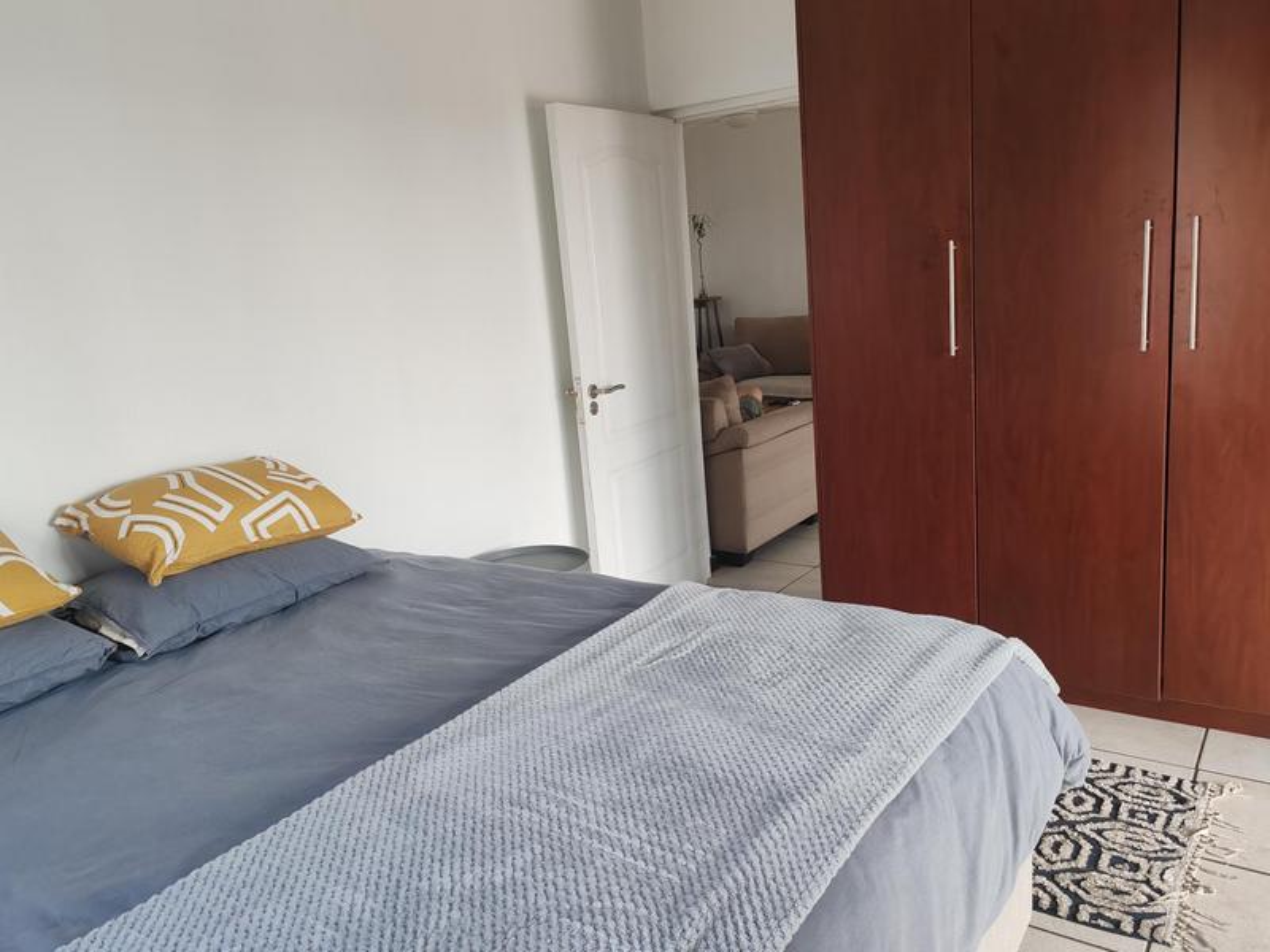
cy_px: 476
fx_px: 991
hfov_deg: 65.3
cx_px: 635
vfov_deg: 51.4
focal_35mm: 27
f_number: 1.9
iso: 320
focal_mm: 6.12
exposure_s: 1/100
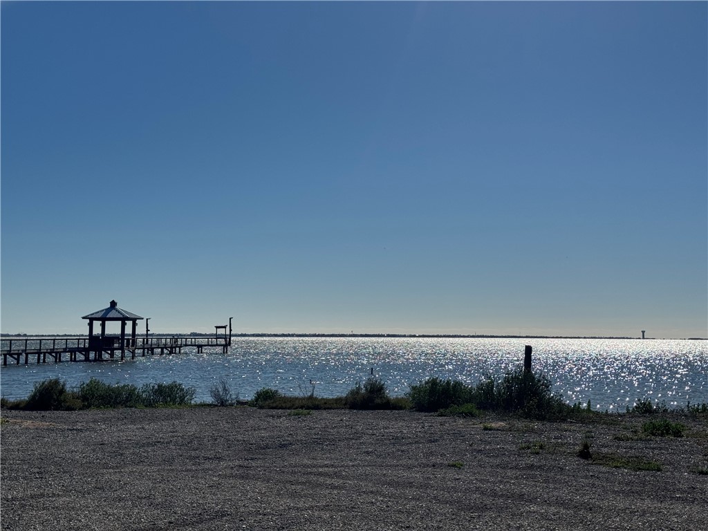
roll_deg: -0.2
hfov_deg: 39.7
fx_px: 982
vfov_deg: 30.3
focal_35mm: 48
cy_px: 266
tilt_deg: +4.1
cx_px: 354
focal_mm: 6.76
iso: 50
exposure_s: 1/15385
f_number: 1.78
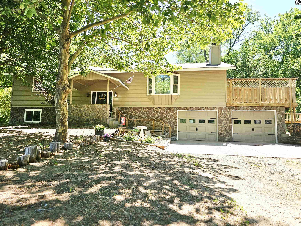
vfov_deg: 58.9
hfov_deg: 73.9
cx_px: 150
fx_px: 200
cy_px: 113
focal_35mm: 23
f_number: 1.7
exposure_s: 1/263
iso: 10
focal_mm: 6.3
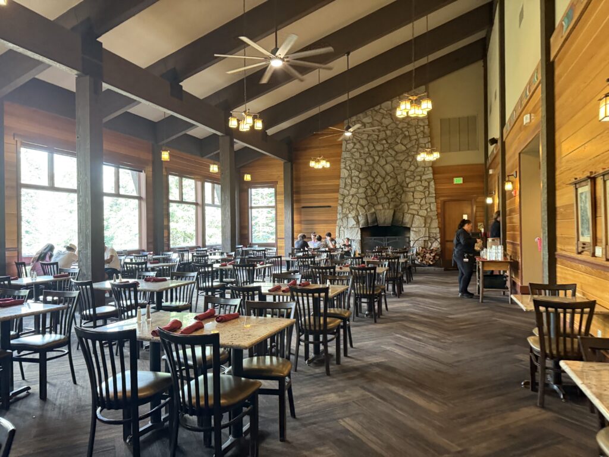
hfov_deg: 71.6
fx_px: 422
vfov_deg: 56.8
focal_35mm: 24
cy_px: 228
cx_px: 304
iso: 500
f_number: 1.78
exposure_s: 1/60
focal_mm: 6.76
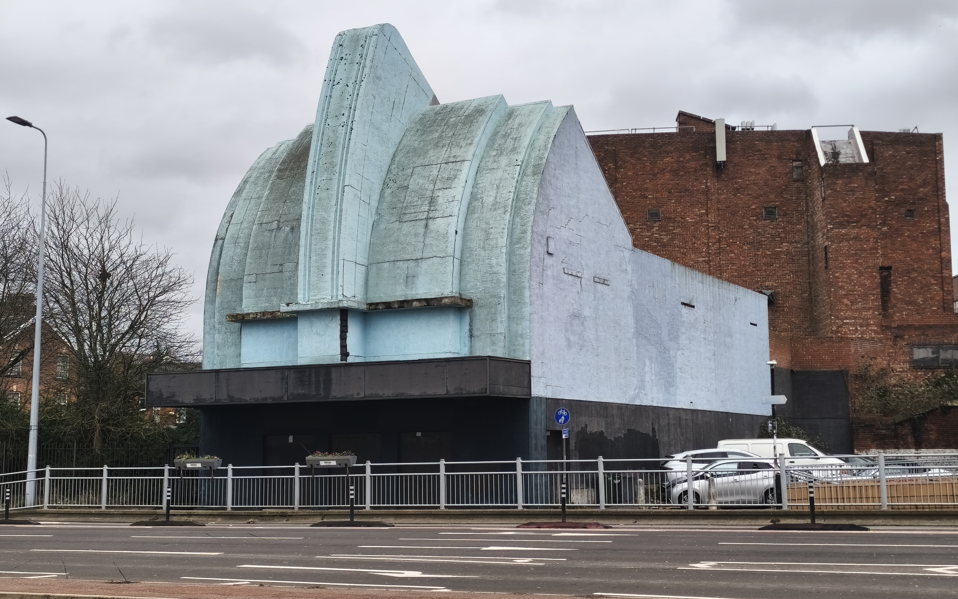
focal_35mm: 49
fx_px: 1279
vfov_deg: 26.3
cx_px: 477
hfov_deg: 41.1
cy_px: 256
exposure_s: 1/446
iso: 50
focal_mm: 6.14
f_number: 1.65
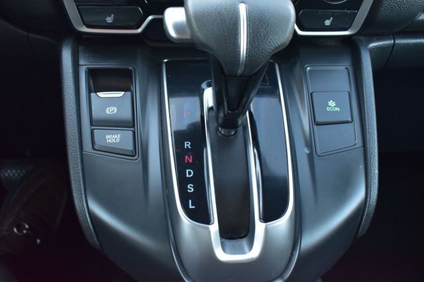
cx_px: 212
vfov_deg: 39.9
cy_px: 141
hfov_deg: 57.2
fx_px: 388
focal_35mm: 33
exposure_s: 1/15
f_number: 6.3
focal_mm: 22
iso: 1400
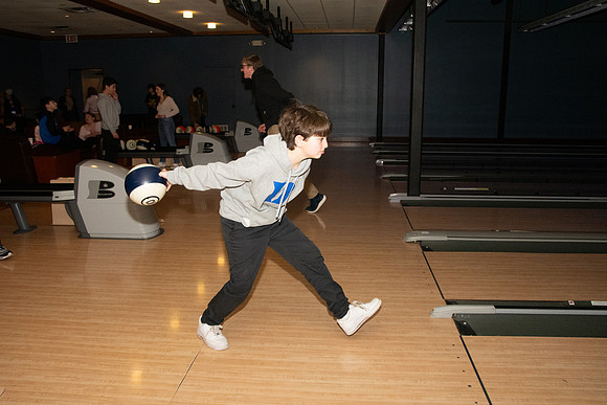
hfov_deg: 67.4
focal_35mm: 27
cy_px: 202
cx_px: 304
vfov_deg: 48.0
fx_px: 455
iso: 4000
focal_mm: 18
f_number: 11
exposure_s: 1/160
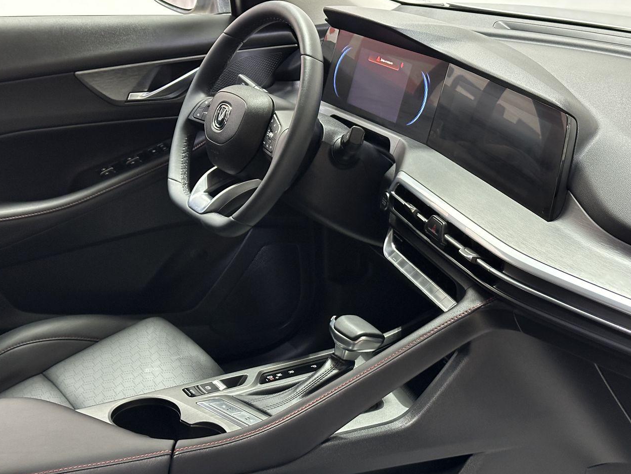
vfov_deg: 26.6
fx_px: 1003
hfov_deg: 34.9
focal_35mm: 55
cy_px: 250
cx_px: 324
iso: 500
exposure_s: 1/33
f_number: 1.78
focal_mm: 6.86
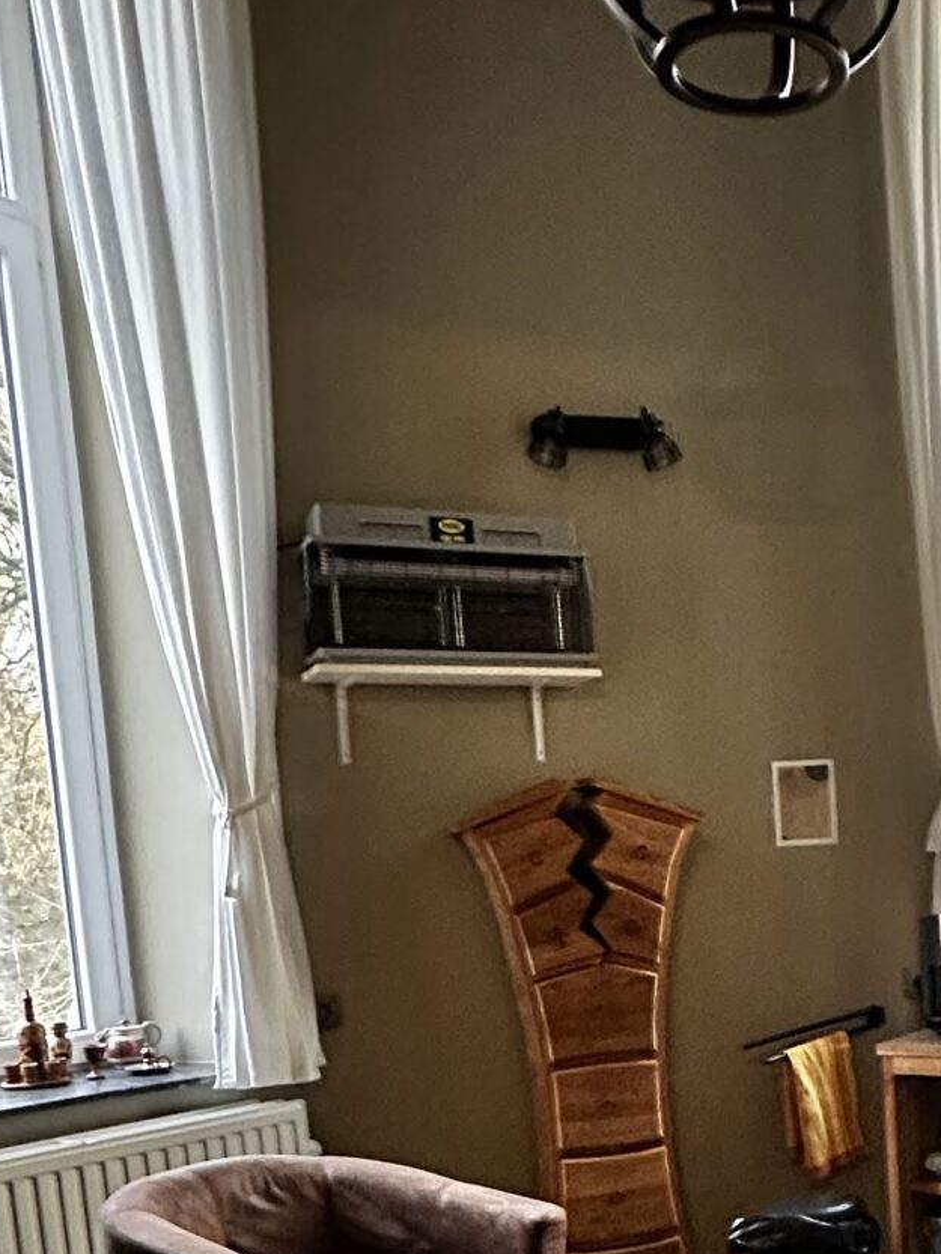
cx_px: 893
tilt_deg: -6.3
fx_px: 1558
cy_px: 1054
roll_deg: +1.8
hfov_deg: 31.6
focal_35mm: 43
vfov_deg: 41.4
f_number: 2.2
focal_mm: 2.22
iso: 800
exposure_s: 1/50
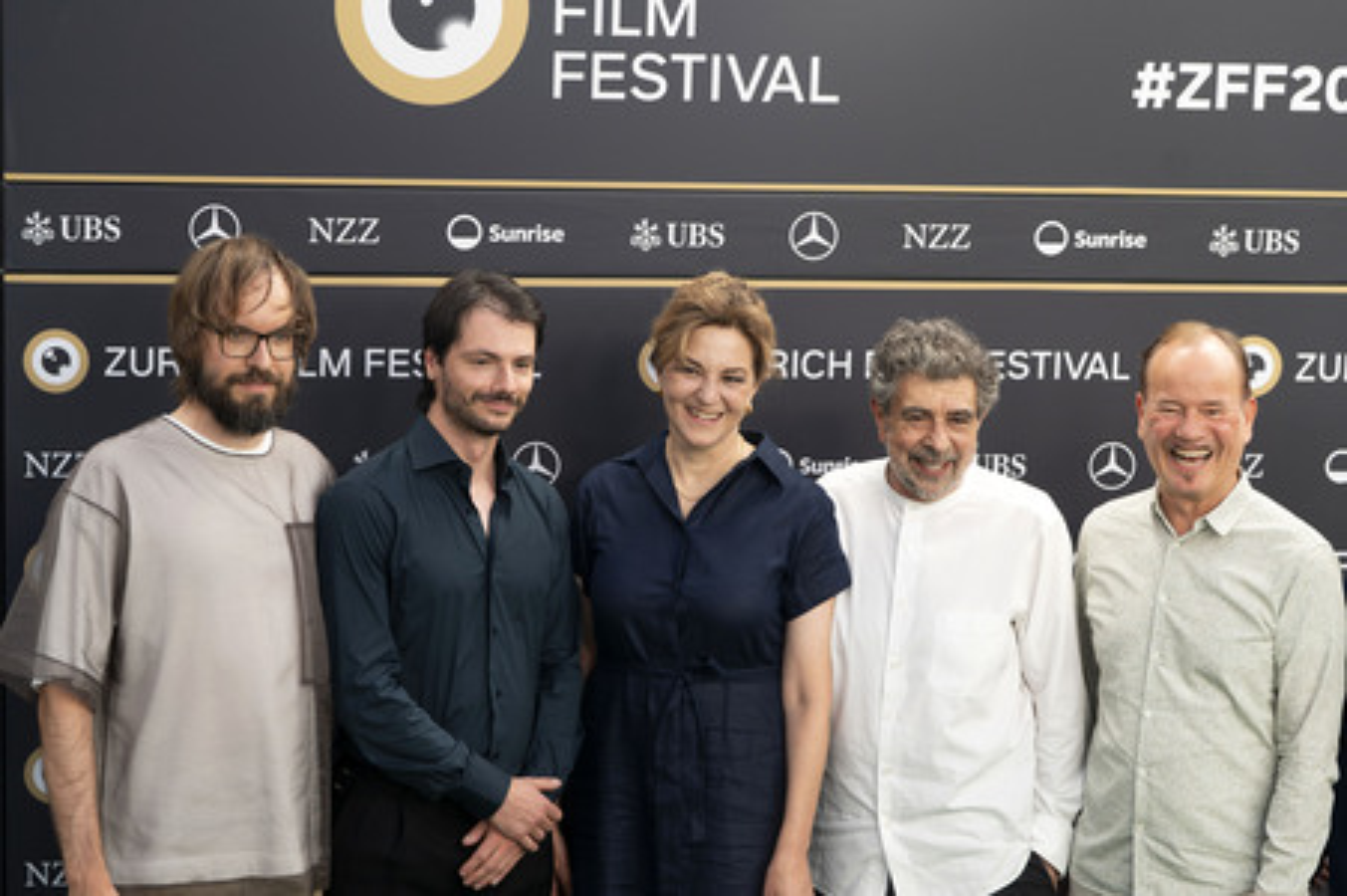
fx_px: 3176
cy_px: 446
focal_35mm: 85
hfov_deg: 23.9
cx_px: 688
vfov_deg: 16.1
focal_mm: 82
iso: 400
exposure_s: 1/200
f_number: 4.5
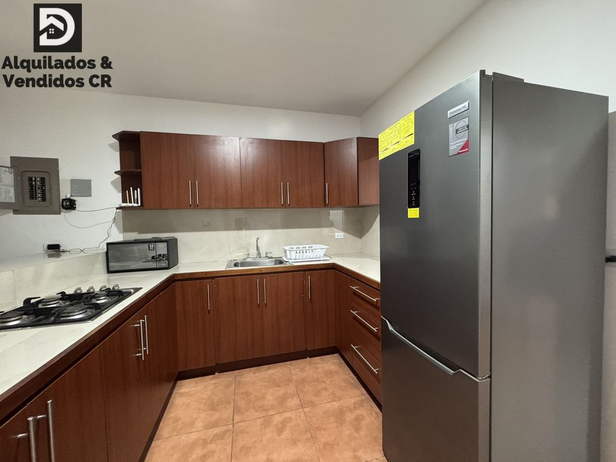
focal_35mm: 14
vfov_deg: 85.7
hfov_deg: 102.1
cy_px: 231
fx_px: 249
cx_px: 308
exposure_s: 1/60
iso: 800
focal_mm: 2.22
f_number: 2.2
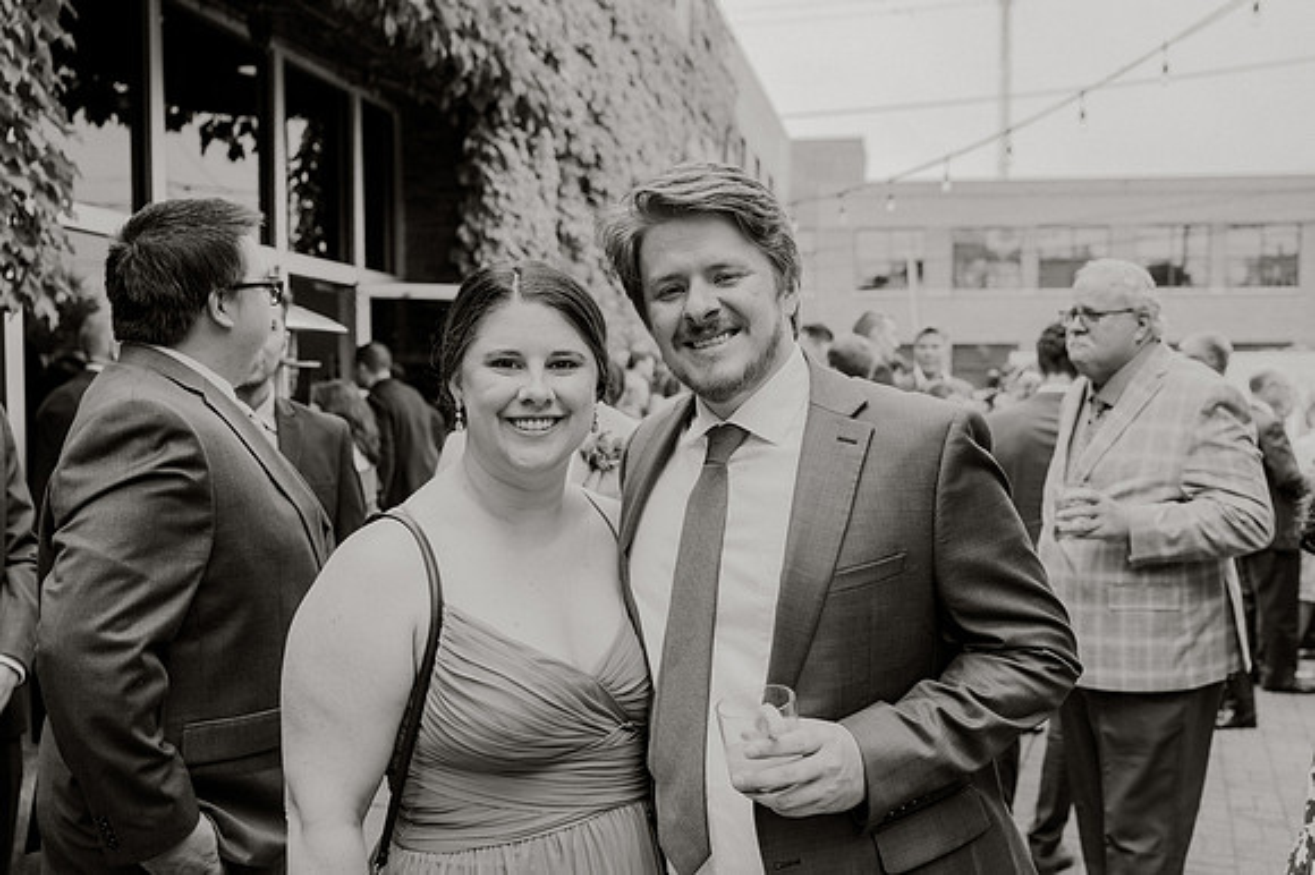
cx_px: 746
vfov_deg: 35.5
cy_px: 474
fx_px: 1367
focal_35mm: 37
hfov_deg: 51.2
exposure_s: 1/200
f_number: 3.5
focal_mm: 33
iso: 200
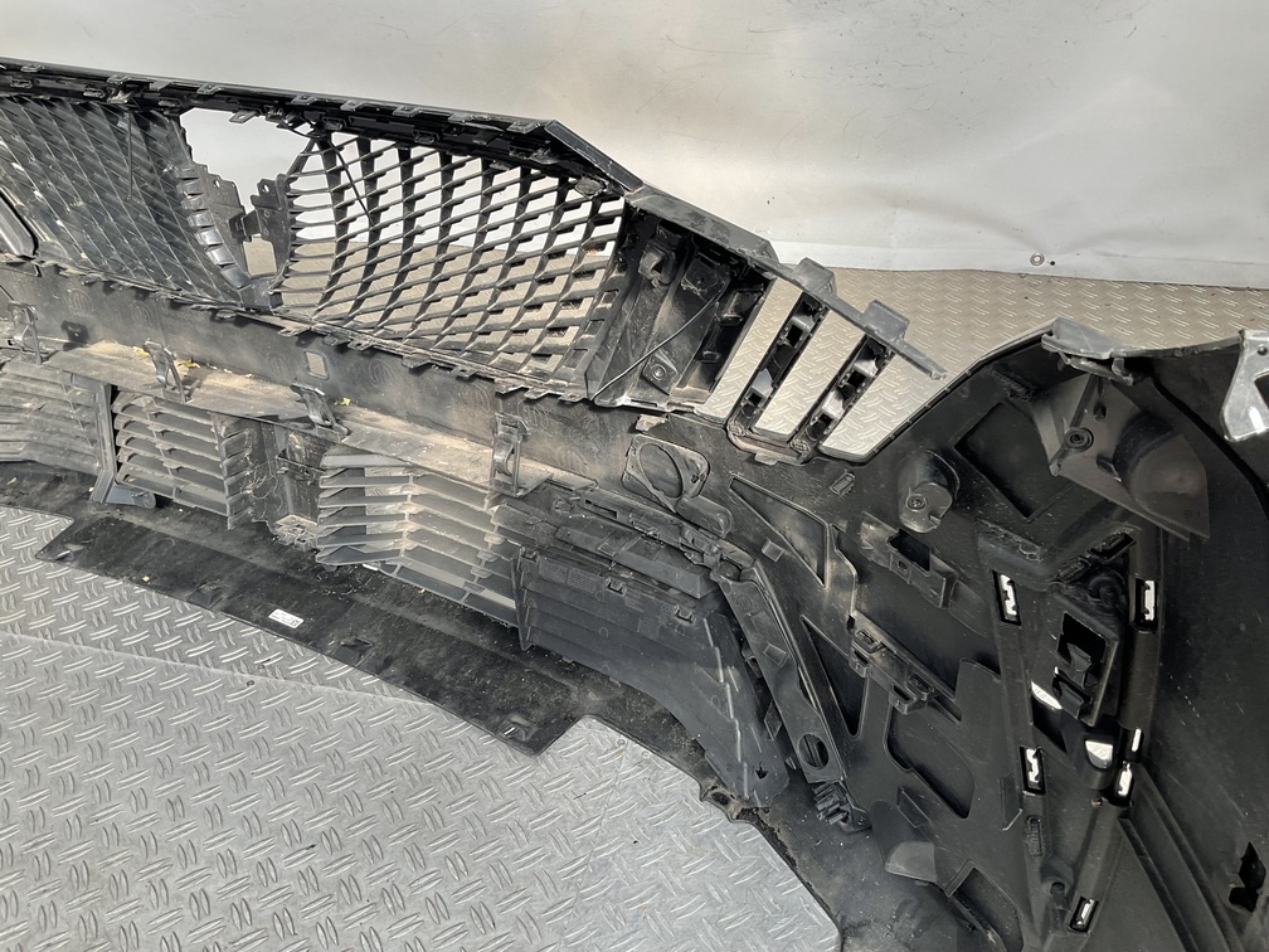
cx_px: 634
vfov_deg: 48.2
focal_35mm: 29
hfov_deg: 61.7
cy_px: 476
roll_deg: +1.5
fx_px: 1063
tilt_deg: -35.4
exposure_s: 1/147
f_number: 1.8
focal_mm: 3
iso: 16
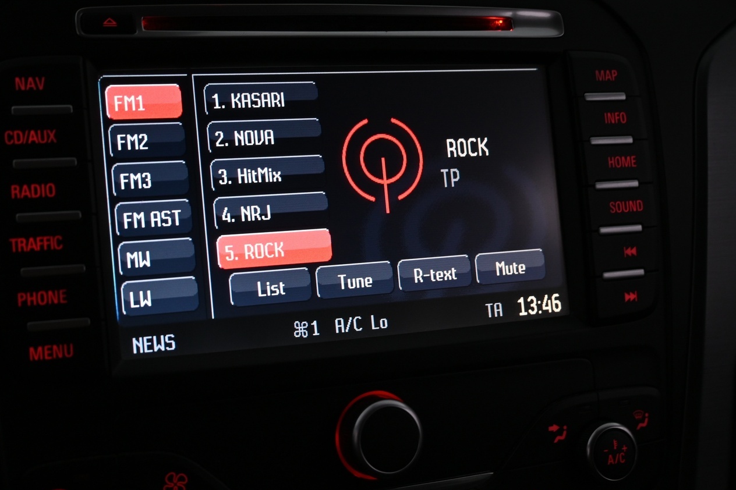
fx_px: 1042
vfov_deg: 26.5
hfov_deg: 38.8
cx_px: 299
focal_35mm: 51
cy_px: 244
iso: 400
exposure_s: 1/40
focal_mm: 26.5
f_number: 4.5
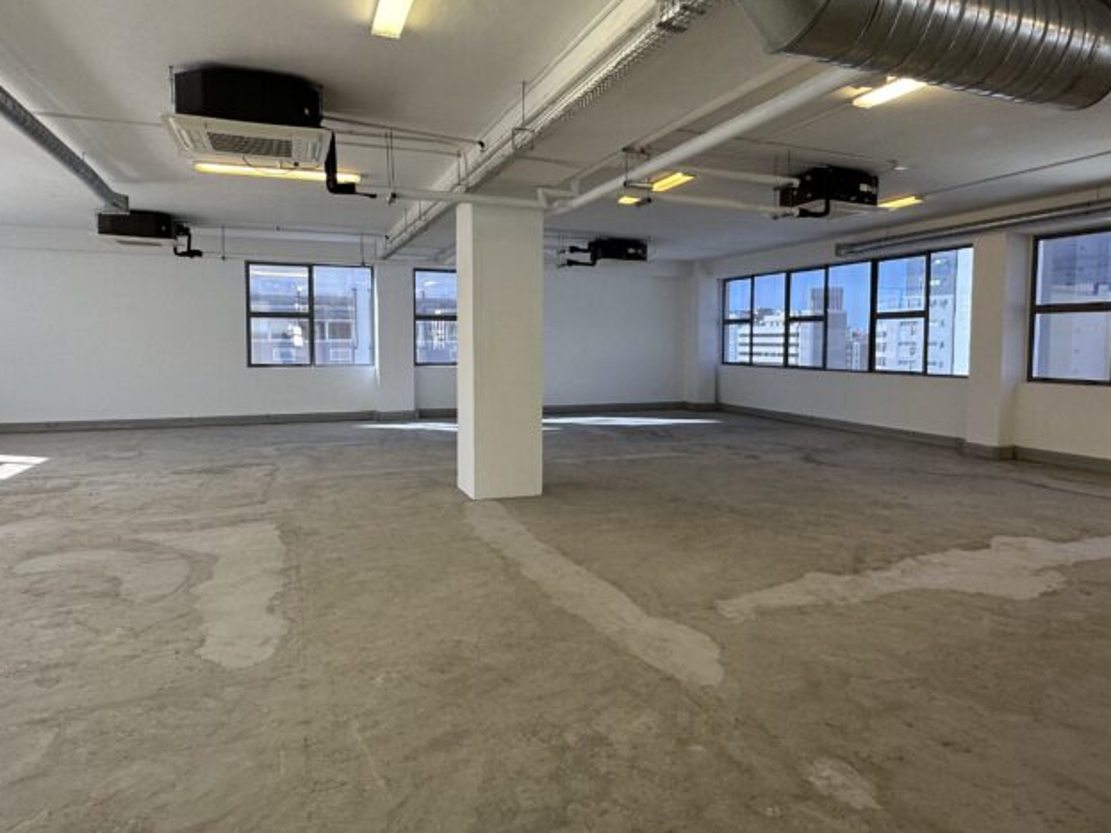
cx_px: 587
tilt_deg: -3.6
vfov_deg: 58.8
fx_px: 738
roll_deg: +1.8
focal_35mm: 23
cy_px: 392
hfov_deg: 73.9
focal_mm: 2.22
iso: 125
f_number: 2.2
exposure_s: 1/100
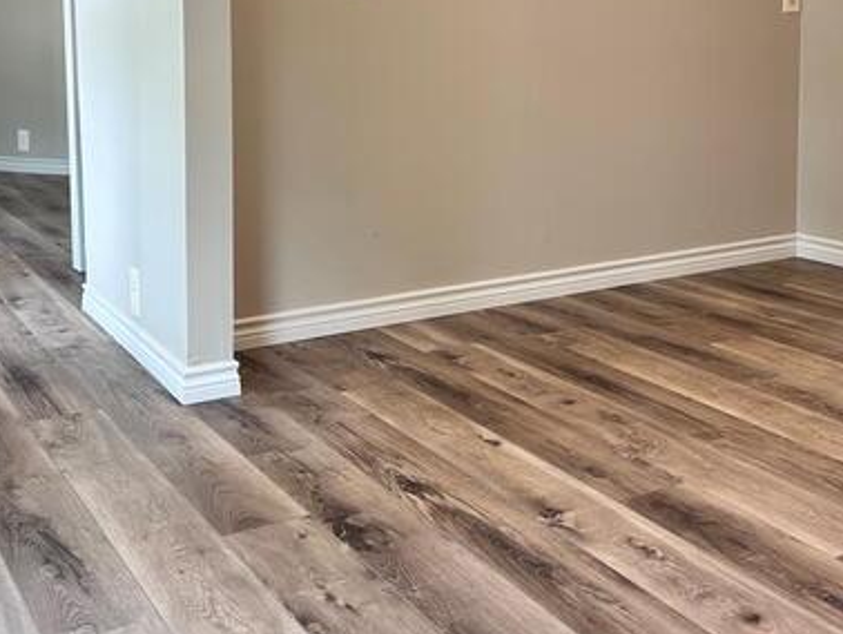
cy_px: 118
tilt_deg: -5.3
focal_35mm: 44
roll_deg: +1.2
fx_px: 1072
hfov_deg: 42.6
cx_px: 310
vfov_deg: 32.0
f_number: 1.5
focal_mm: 5.7
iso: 64
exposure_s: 1/60
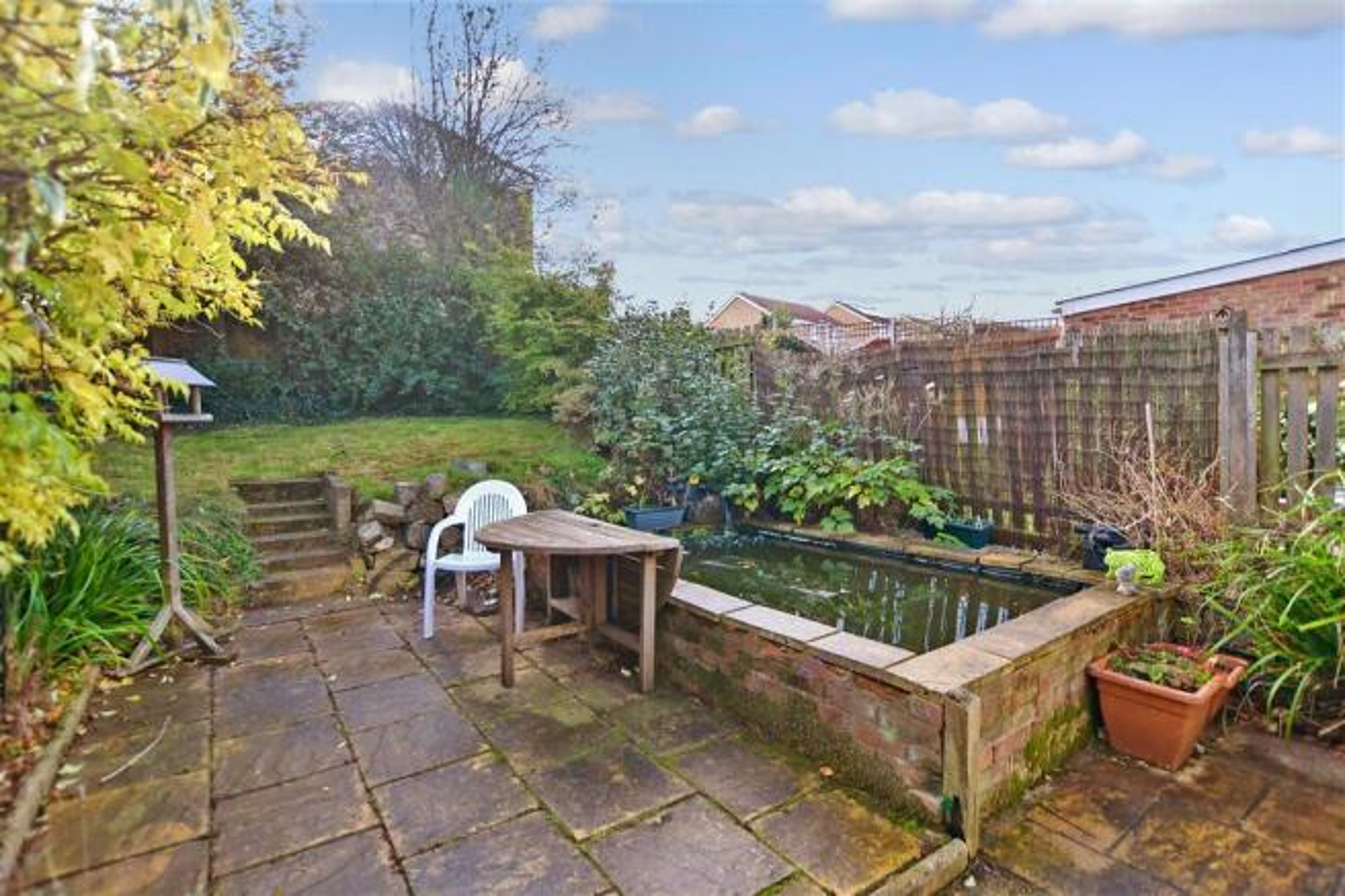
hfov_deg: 100.4
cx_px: 672
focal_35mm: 15
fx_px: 560
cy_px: 448
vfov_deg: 77.3
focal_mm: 10
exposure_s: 1/320
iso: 160
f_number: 3.5
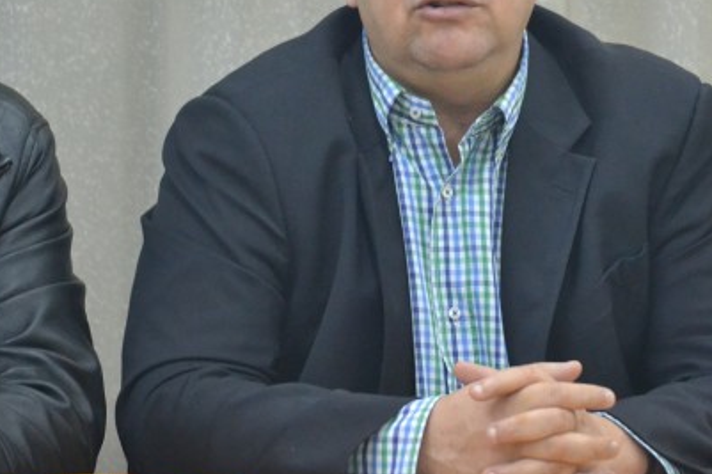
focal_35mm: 242
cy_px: 138
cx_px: 447
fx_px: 4784
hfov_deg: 8.5
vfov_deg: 5.7
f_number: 4.5
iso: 3200
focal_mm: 98
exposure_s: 1/80
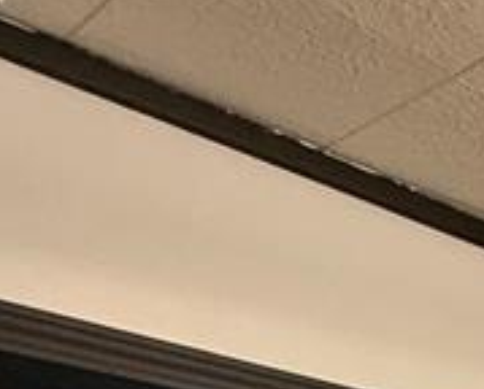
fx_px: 1120
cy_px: 935
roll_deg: -1.3
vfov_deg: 13.9
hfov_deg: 18.9
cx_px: 863
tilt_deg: -10.7
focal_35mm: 78
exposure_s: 1/60
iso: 400
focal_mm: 2.22
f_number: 2.2
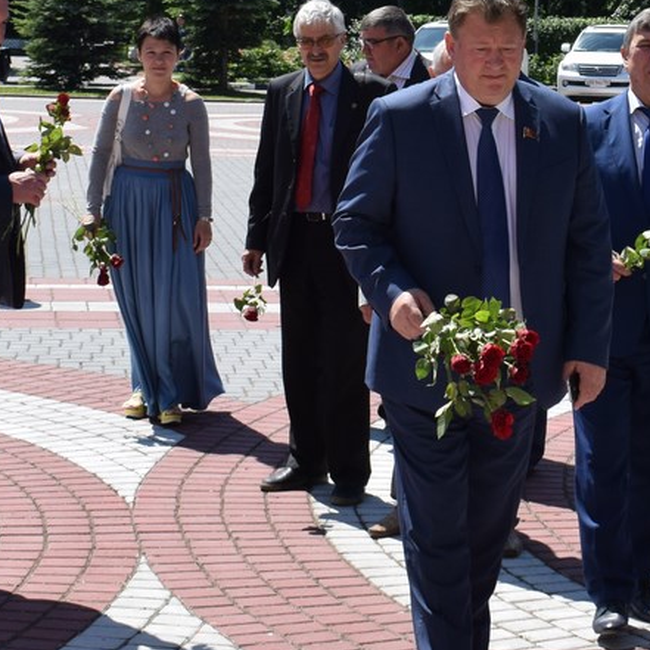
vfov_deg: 23.3
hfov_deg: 23.4
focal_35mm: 74
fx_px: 1572
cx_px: 290
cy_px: 222
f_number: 9
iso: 200
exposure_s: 1/320
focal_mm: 25
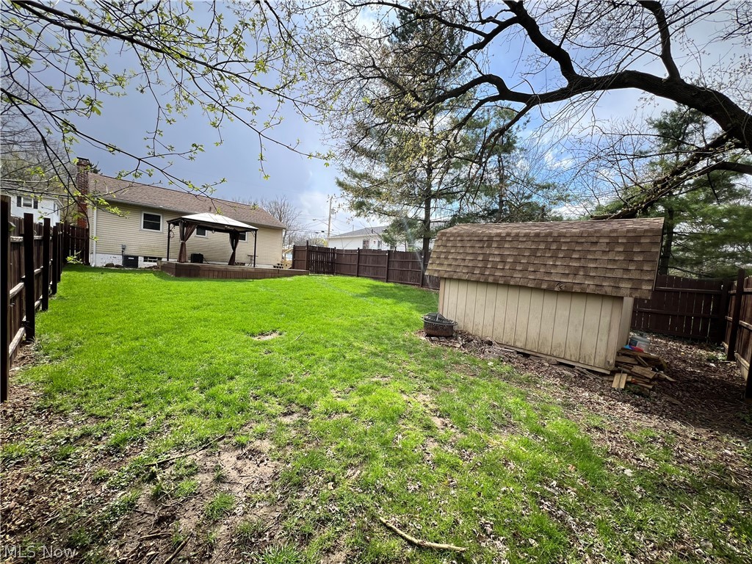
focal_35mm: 13
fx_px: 282
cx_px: 376
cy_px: 282
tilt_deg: -3.3
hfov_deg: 106.2
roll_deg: -3.7
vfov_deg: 89.9
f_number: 1.8
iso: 32
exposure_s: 1/645
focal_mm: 1.57
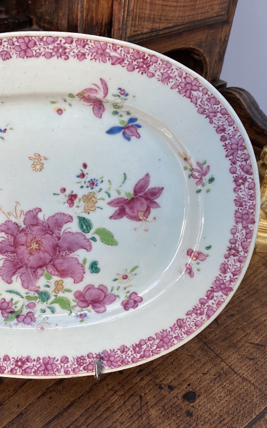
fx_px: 454
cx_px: 46
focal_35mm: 39
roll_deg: -0.1
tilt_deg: -34.5
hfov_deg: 31.7
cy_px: 206
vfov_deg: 50.4
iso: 80
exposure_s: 1/100
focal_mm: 4.25
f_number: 1.8
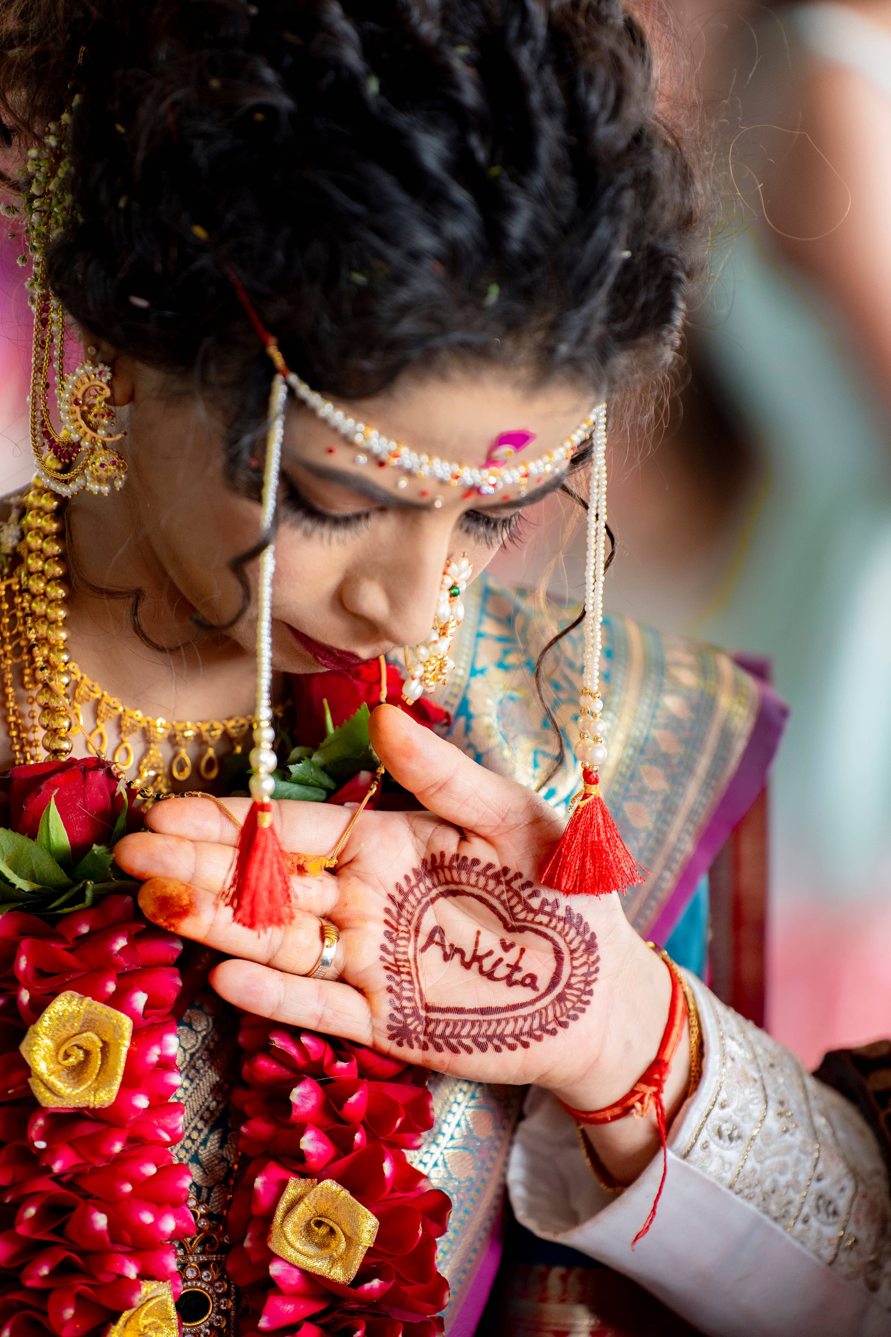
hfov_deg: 7.6
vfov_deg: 11.4
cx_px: 446
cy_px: 668
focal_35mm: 180
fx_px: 6682
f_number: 2.8
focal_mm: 180
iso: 800
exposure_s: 1/400
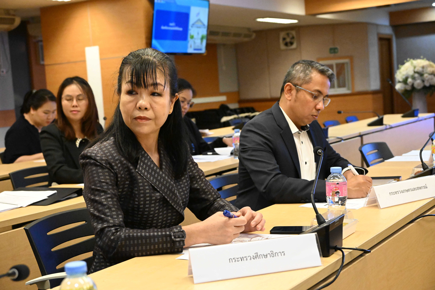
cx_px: 218
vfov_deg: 25.1
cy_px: 145
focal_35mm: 54
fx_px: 652
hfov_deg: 36.9
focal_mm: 54
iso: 18000
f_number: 6.3
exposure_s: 1/500
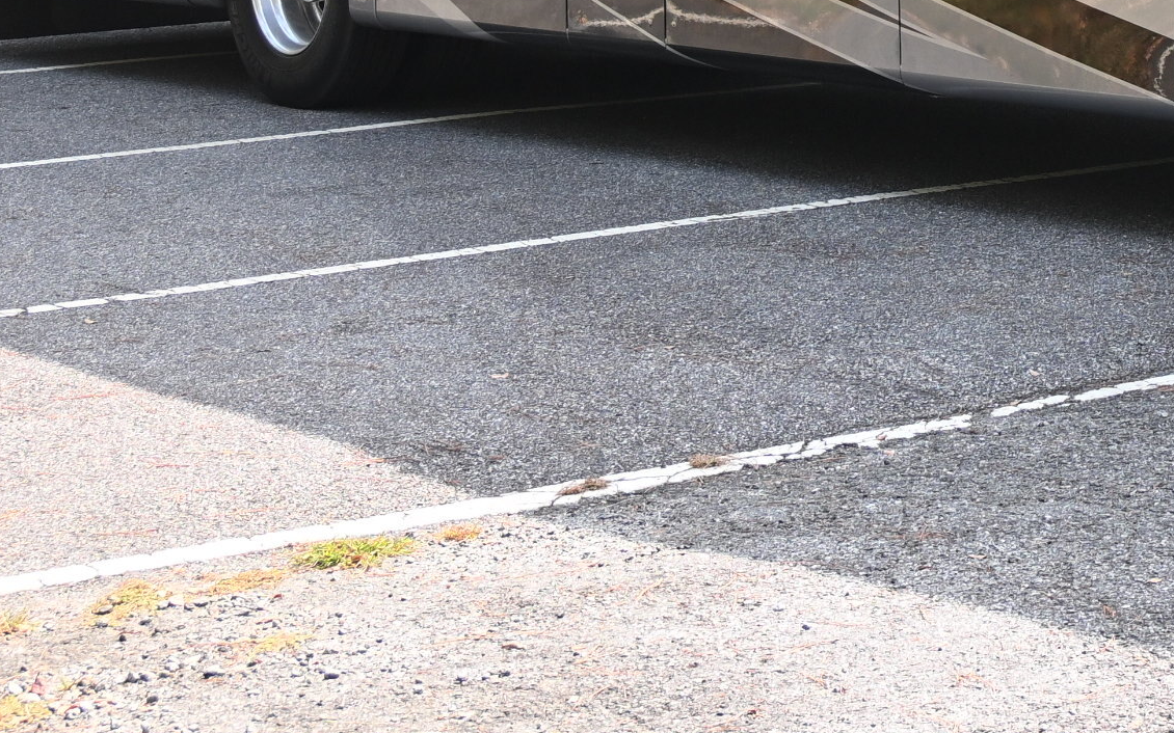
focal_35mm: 114
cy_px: -373
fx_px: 3647
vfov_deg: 11.0
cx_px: 1407
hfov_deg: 17.4
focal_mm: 26
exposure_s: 1/250
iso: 200
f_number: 5
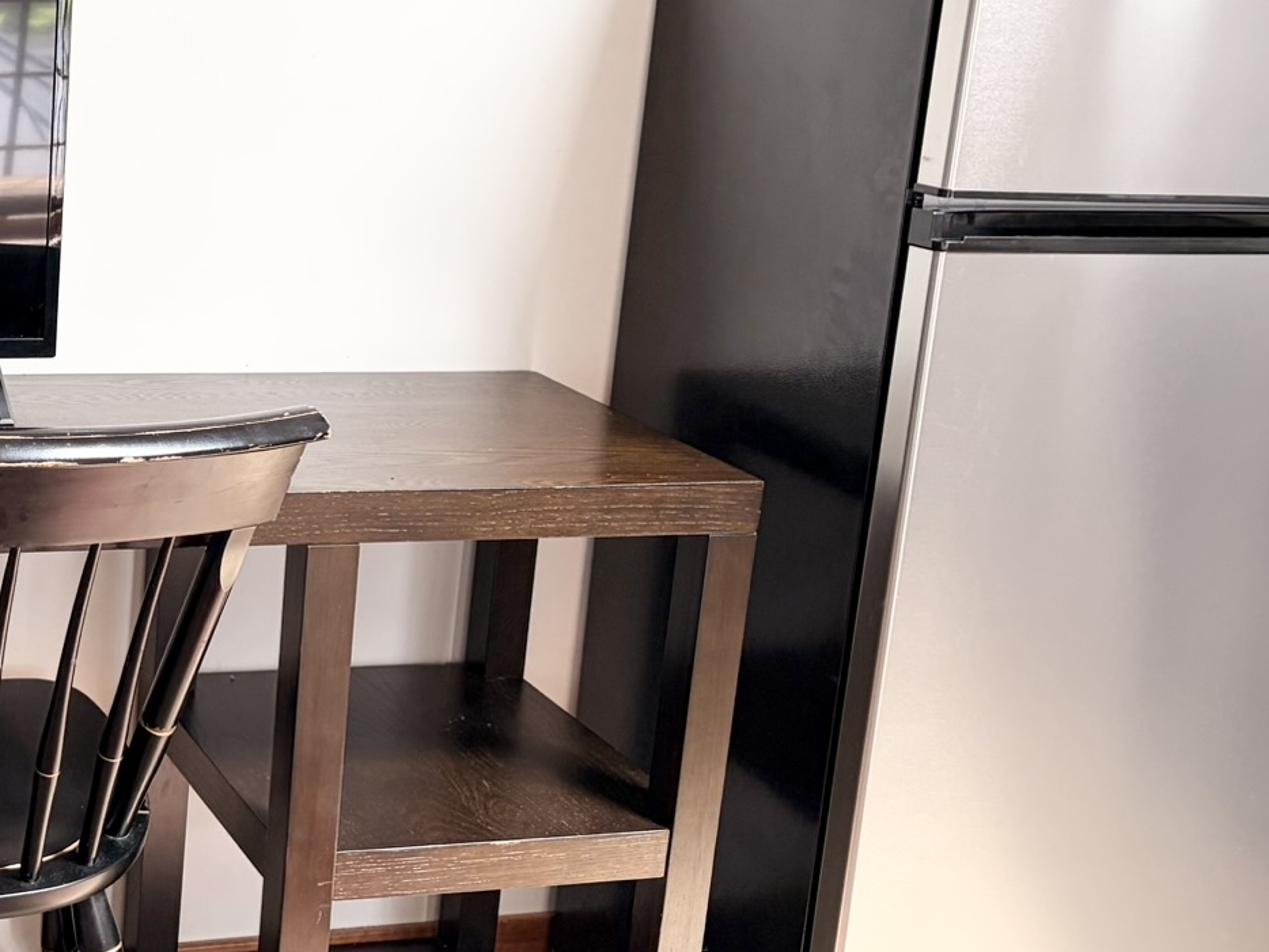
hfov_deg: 31.7
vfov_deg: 25.6
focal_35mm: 57
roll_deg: -2.1
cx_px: 58
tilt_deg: -13.7
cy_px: 378
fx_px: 2090
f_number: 1.6
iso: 125
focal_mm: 5.96
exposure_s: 1/107
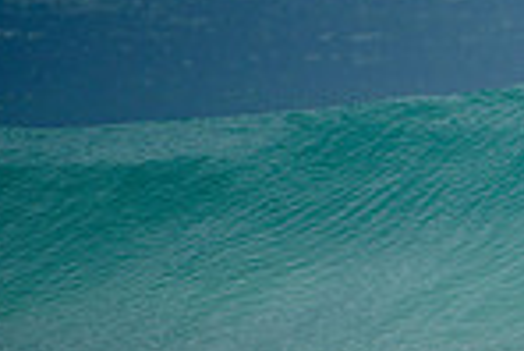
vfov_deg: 0.7
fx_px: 28571
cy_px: 66
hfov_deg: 1.1
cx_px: 1002
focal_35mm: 1961
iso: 140
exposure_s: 1/2000
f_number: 5.6
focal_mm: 500
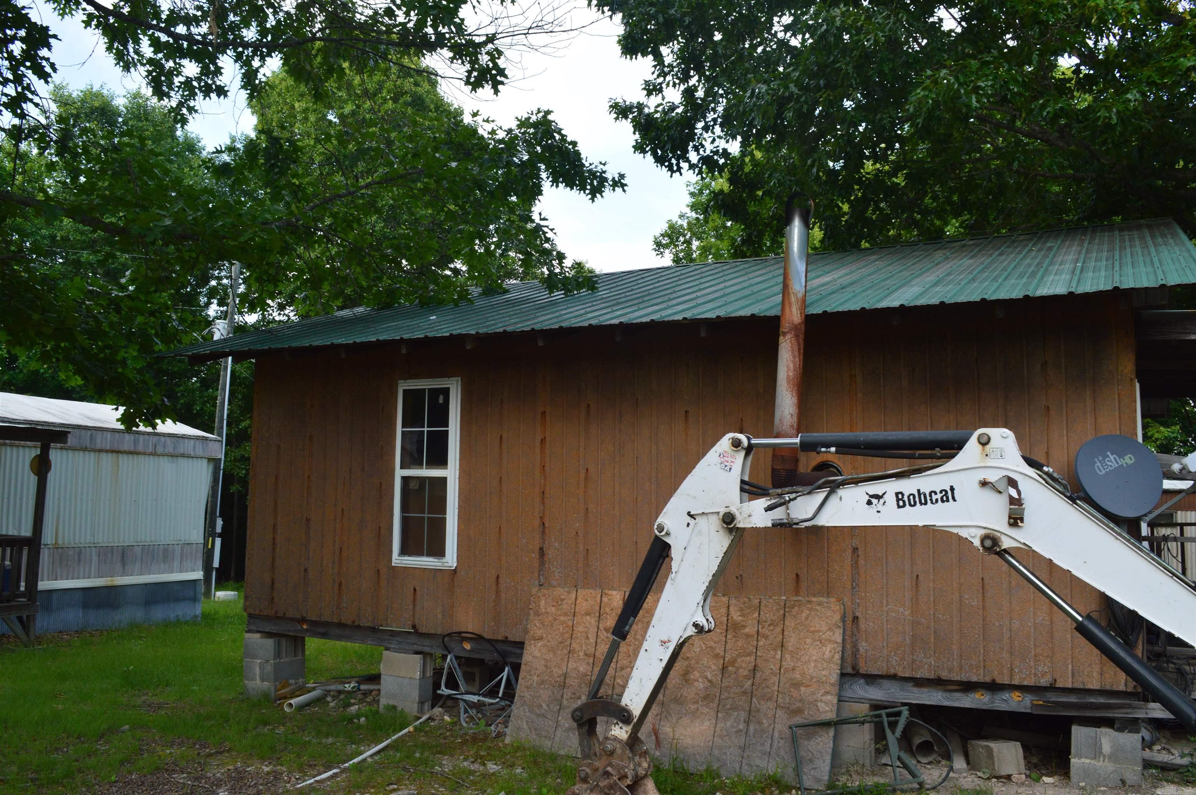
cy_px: 398
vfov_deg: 43.5
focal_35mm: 30
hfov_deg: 62.0
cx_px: 598
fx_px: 996
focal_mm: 20
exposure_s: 1/125
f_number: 9
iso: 400
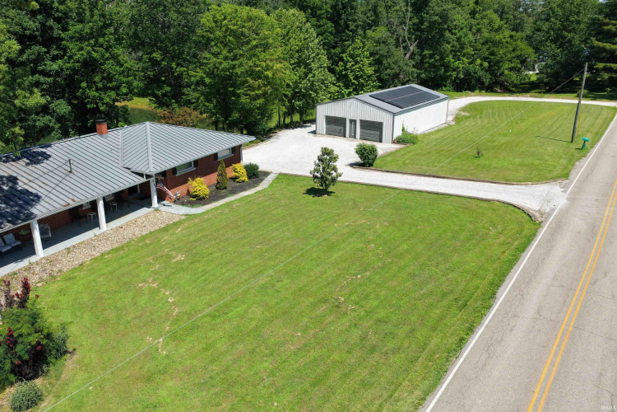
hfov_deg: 65.5
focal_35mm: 28
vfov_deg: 46.4
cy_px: 206
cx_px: 308
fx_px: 480
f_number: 2.8
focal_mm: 14.45
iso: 100
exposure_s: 1/800
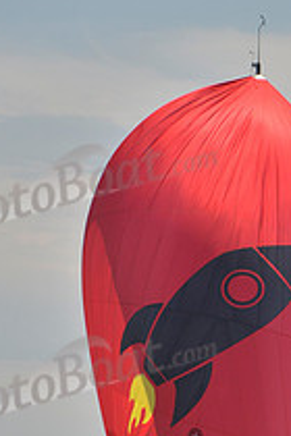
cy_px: 459
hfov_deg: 2.8
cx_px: 325
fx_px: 5856
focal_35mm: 483
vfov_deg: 4.3
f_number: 8
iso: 400
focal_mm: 175
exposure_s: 1/800
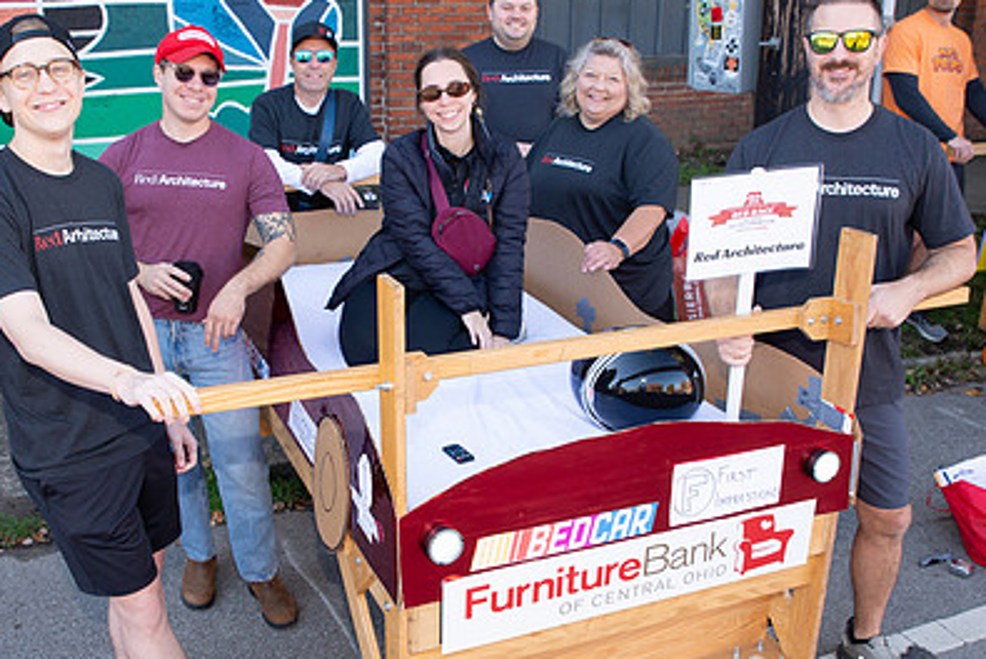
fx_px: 1014
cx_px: 416
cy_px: 380
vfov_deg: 35.9
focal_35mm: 37
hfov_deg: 51.6
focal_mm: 24
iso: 640
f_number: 5.6
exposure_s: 1/200
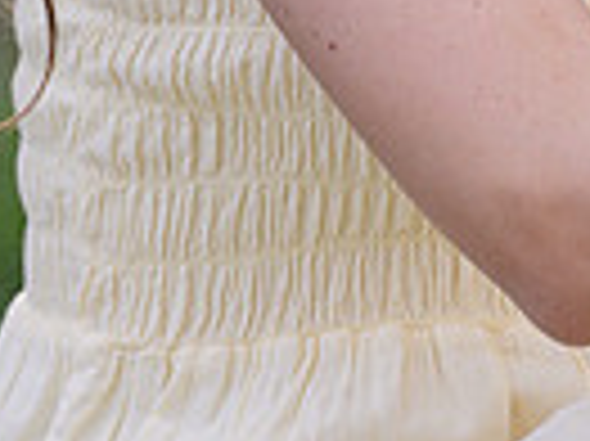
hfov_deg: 3.1
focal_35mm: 644
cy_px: -626
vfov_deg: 2.3
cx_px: 763
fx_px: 10966
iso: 80
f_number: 4.5
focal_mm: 151
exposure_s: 1/125
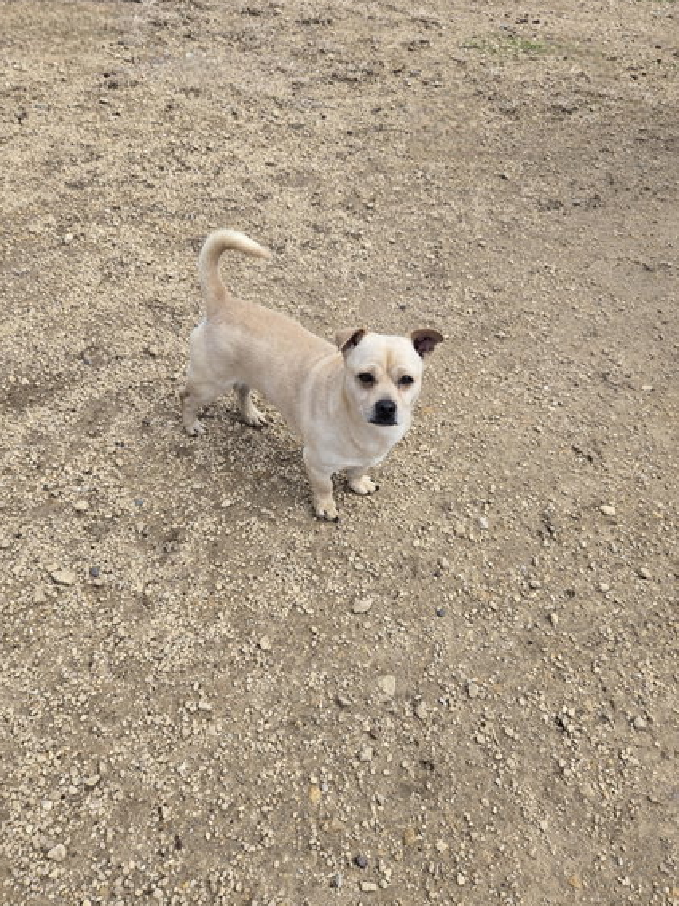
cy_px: 423
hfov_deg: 51.3
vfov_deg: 65.3
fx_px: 706
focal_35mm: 27
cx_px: 363
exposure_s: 1/1429
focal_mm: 5.4
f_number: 1.8
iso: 25
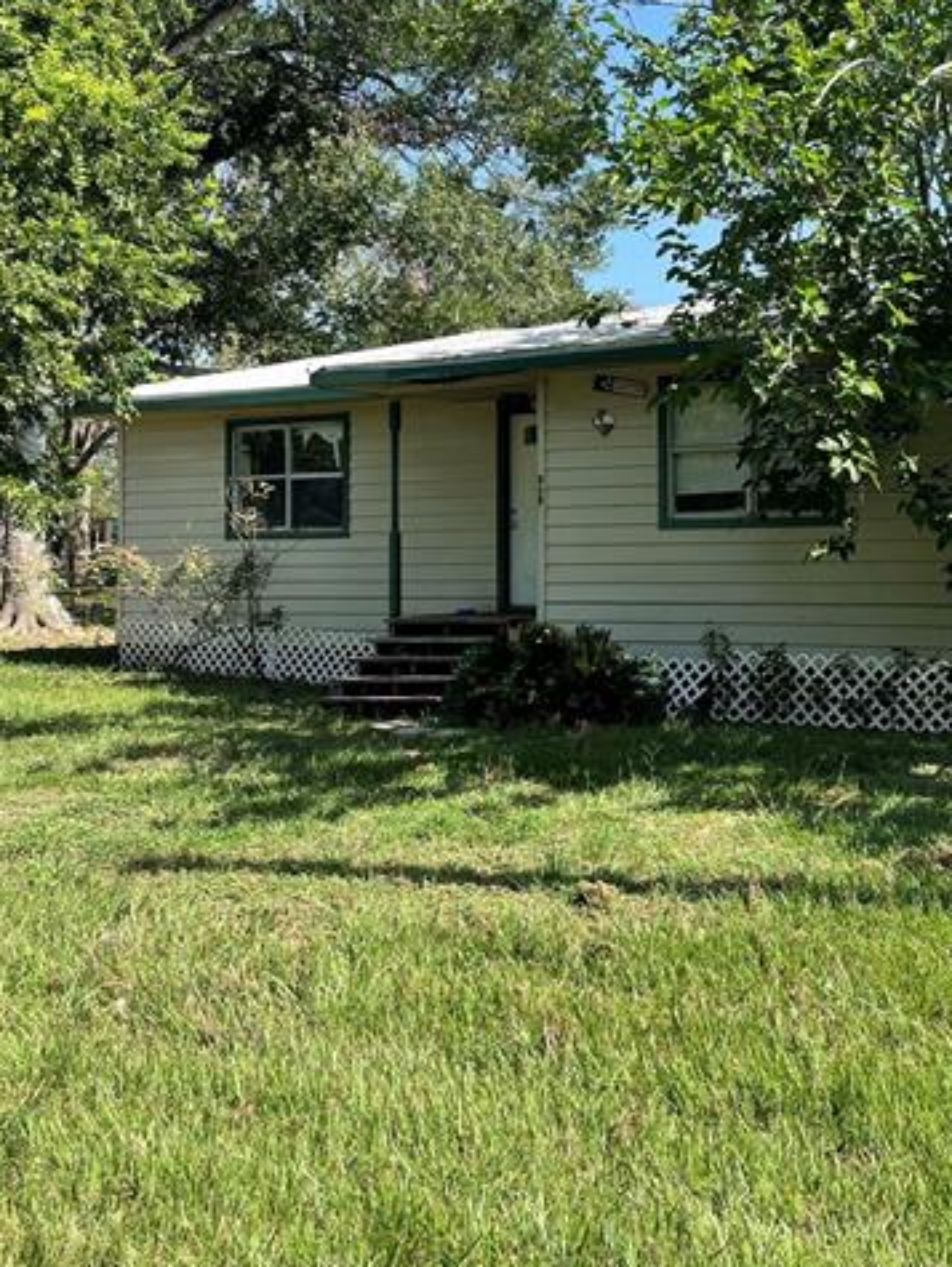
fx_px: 1538
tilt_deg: +2.0
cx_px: 656
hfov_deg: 34.0
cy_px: 475
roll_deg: +1.0
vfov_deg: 44.4
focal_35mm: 42
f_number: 1.6
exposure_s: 1/1401
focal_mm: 4.2
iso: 32
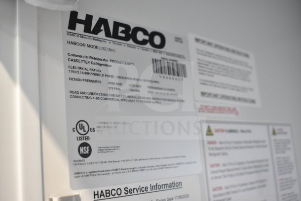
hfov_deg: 45.0
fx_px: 364
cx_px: 150
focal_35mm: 44
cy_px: 100
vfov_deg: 30.9
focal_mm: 29
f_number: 4.2
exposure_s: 1/50
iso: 1250
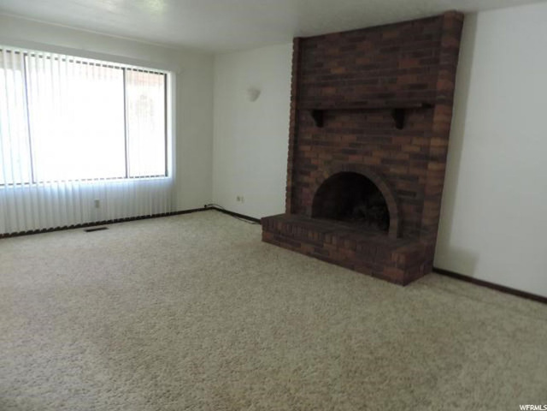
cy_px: 206
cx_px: 274
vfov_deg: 56.8
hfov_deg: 71.6
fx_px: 379
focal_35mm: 24
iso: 400
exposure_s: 1/8
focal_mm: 4.3
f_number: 3
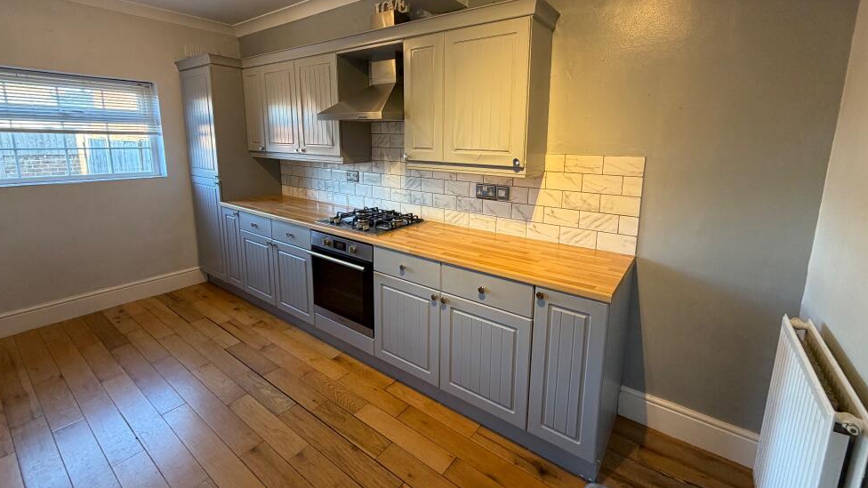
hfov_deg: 99.3
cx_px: 449
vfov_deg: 66.6
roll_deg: -0.7
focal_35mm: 16
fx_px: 368
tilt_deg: -10.2
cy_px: 201
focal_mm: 2.22
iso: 200
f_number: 2.2
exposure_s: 1/50
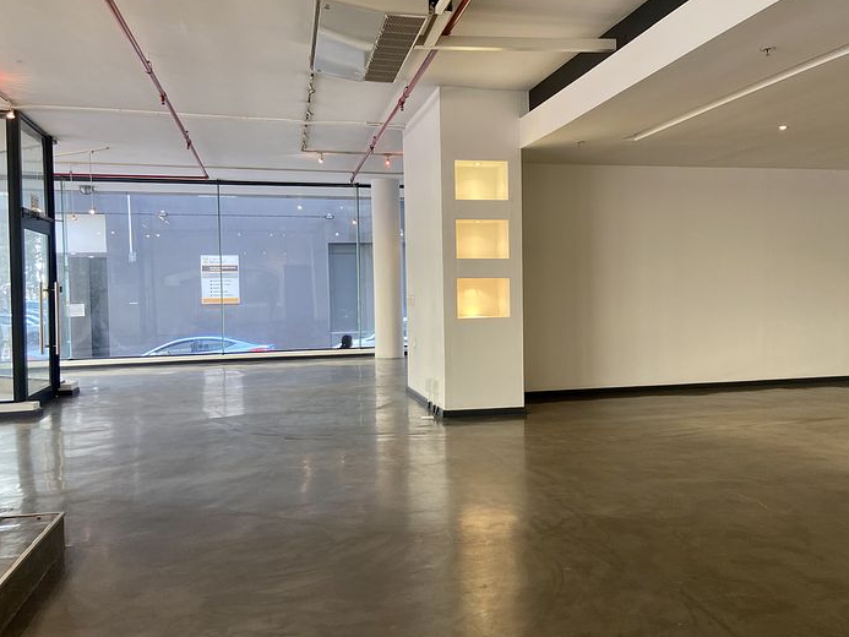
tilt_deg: -2.8
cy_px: 312
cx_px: 463
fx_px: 736
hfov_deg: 59.9
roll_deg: +0.0
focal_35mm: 30
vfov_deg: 46.8
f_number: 1.8
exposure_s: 1/100
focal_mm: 4.25
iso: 100
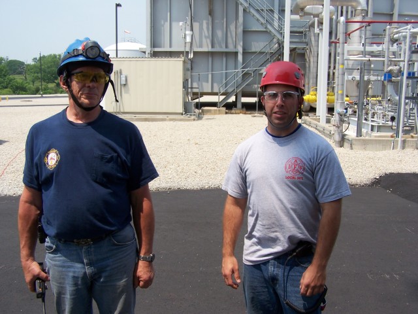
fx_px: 459
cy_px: 157
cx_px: 209
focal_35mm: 38
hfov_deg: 49.0
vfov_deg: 37.7
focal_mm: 6.3
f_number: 4
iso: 80
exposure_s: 1/800
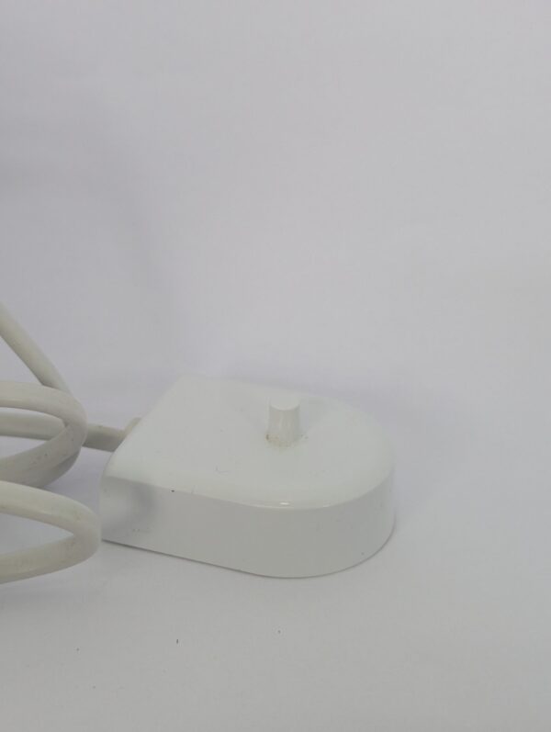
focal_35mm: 48
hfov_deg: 30.3
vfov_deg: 39.6
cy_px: 366
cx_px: 276
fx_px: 1016
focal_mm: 6.81
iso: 96
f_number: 1.85
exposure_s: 1/196
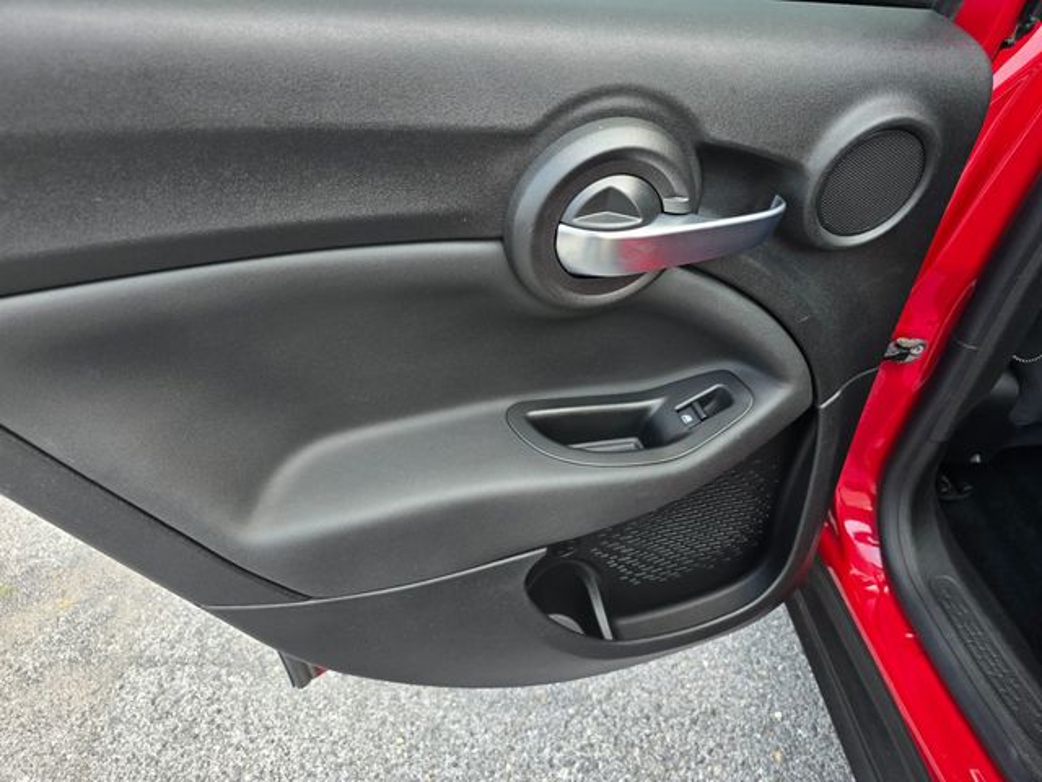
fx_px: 692
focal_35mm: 23
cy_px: 391
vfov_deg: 58.9
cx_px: 521
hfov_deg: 73.9
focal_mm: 6.3
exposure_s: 1/180
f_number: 1.7
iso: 50
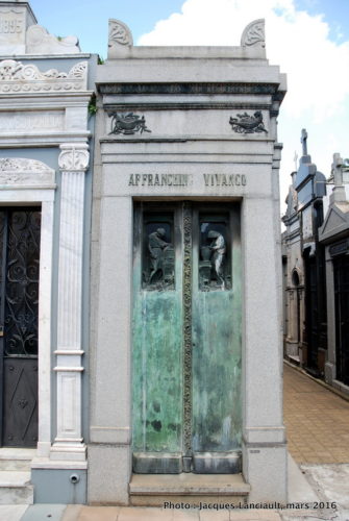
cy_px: 260
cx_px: 174
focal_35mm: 27
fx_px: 391
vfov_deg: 67.3
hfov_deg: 48.1
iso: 100
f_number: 5.6
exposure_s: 1/125
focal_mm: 18
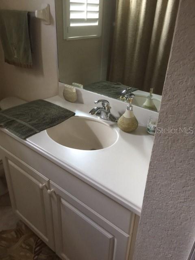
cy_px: 130
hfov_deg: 48.2
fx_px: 218
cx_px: 98
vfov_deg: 61.7
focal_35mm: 29
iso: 100
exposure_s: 1/15
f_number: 2.2
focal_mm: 4.15
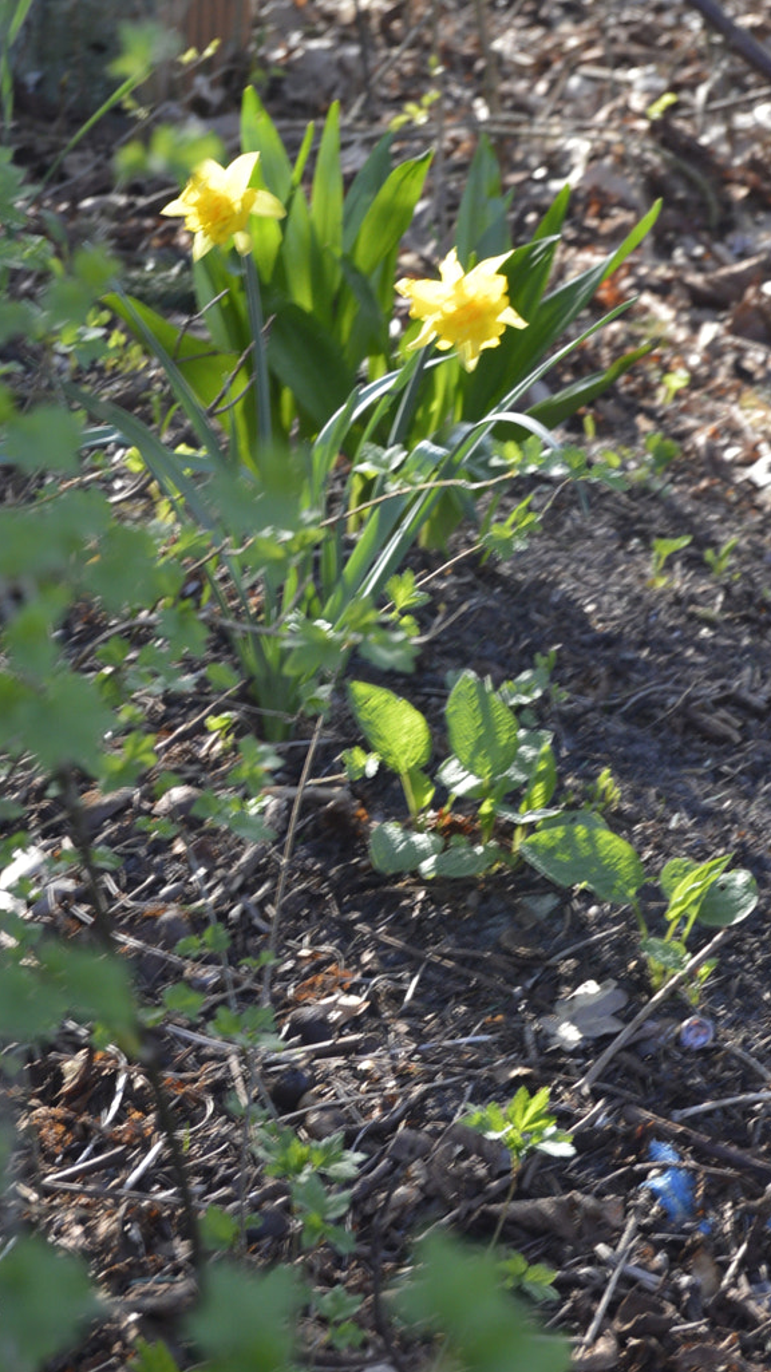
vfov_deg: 15.9
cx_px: 375
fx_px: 4904
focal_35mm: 135
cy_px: 450
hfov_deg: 9.0
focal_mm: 55
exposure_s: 1/125
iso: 320
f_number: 5.6
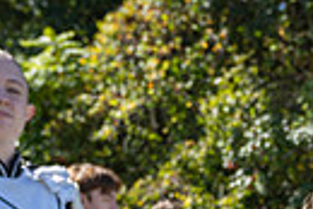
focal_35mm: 107
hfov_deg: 17.7
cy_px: 422
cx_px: 419
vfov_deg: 11.5
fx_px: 931
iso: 64
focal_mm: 24
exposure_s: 1/250
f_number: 4.5
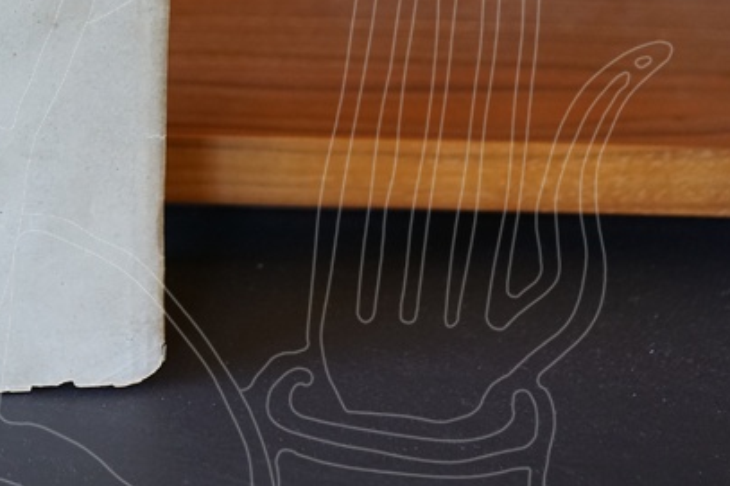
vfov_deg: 11.0
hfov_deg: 16.2
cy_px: -78
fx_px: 2493
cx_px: -70
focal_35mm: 123
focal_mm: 50
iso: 1600
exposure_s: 1/160
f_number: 4
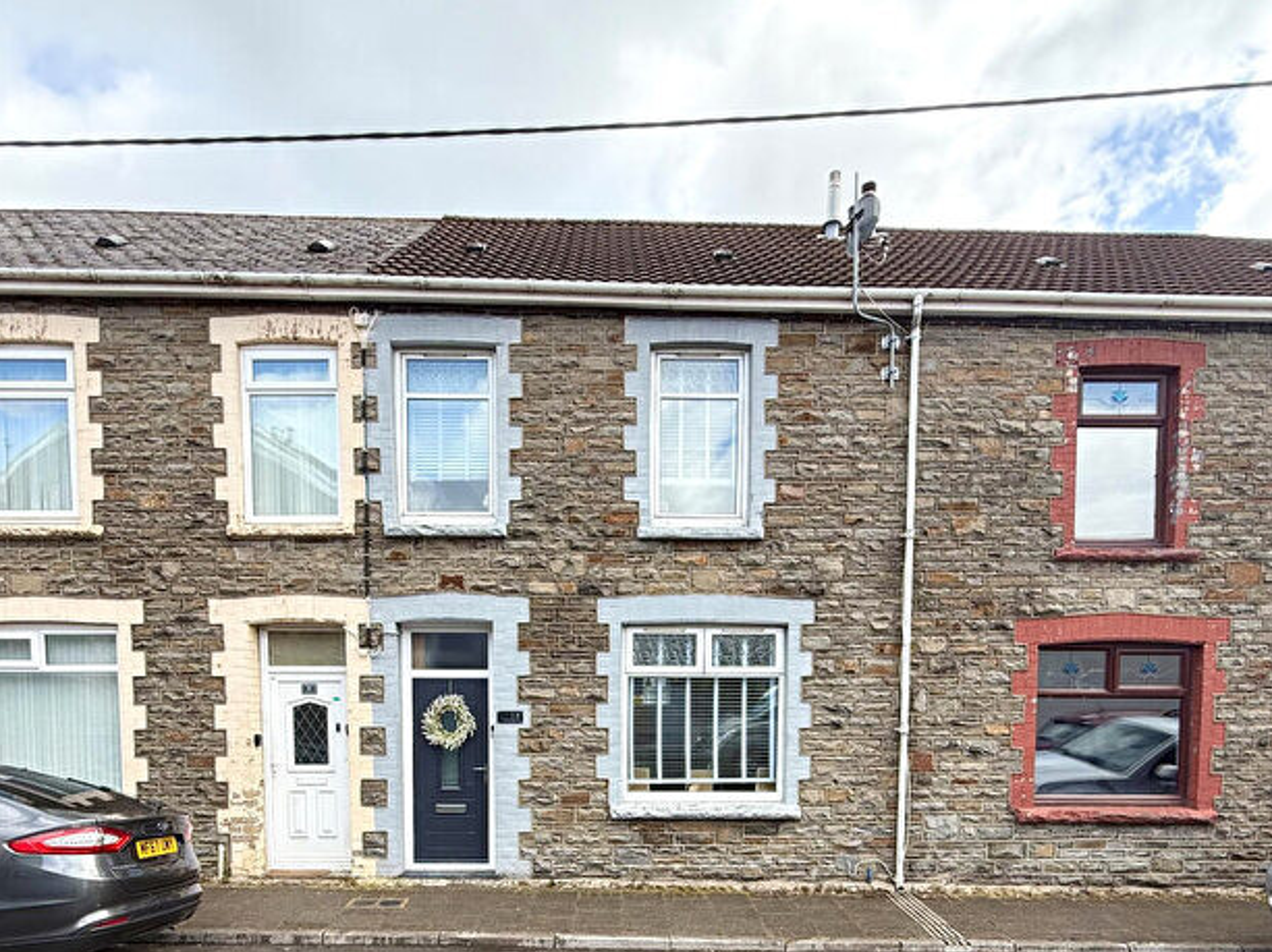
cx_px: 591
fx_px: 588
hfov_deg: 94.4
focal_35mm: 16
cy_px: 526
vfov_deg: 77.8
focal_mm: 2.22
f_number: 2.2
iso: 50
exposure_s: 1/448
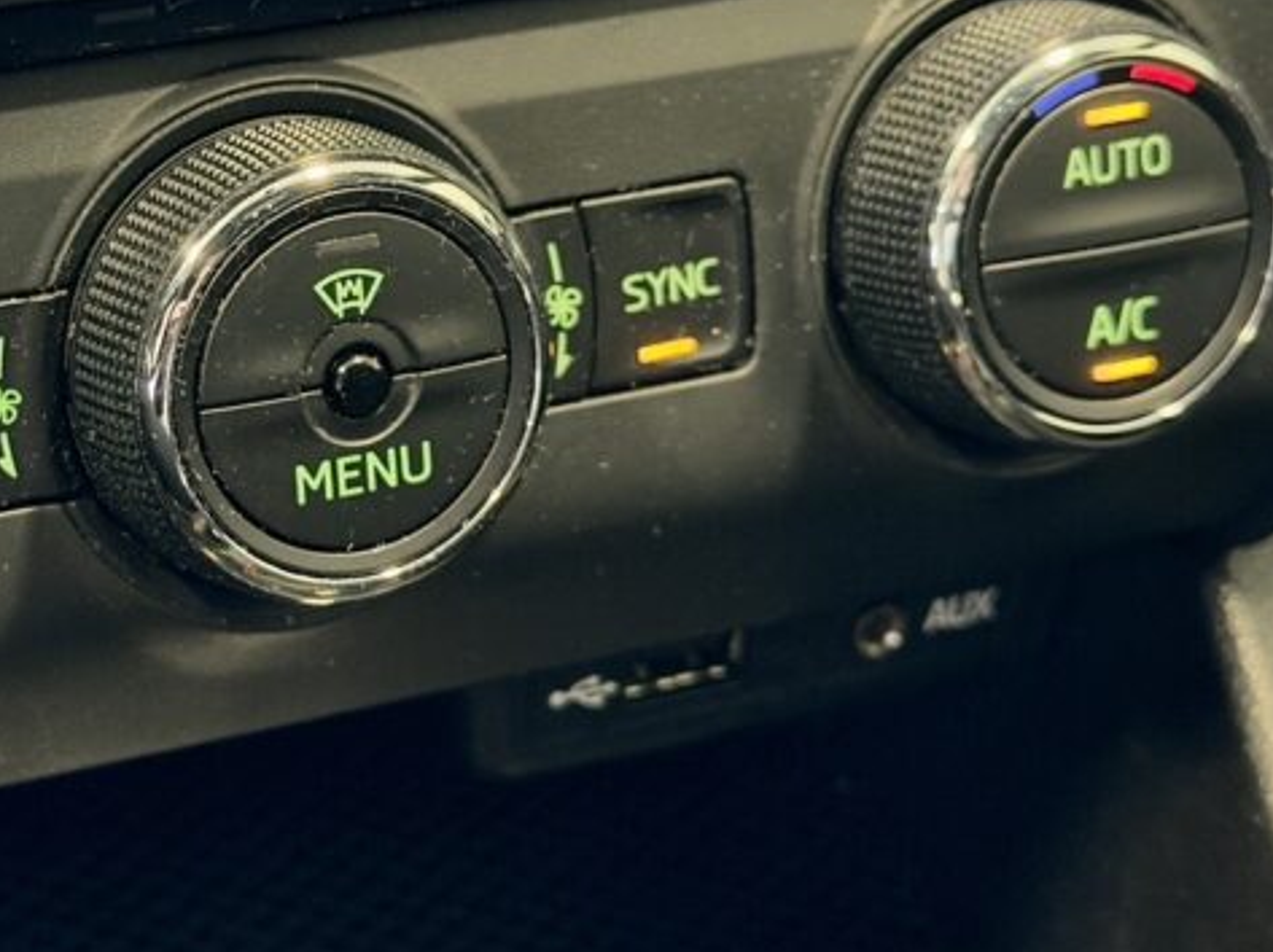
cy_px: 188
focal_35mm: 104
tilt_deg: -31.7
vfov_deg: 14.1
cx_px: 161
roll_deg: -5.6
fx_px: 3822
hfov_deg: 18.6
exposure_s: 1/24
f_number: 1.78
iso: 640
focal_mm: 6.76
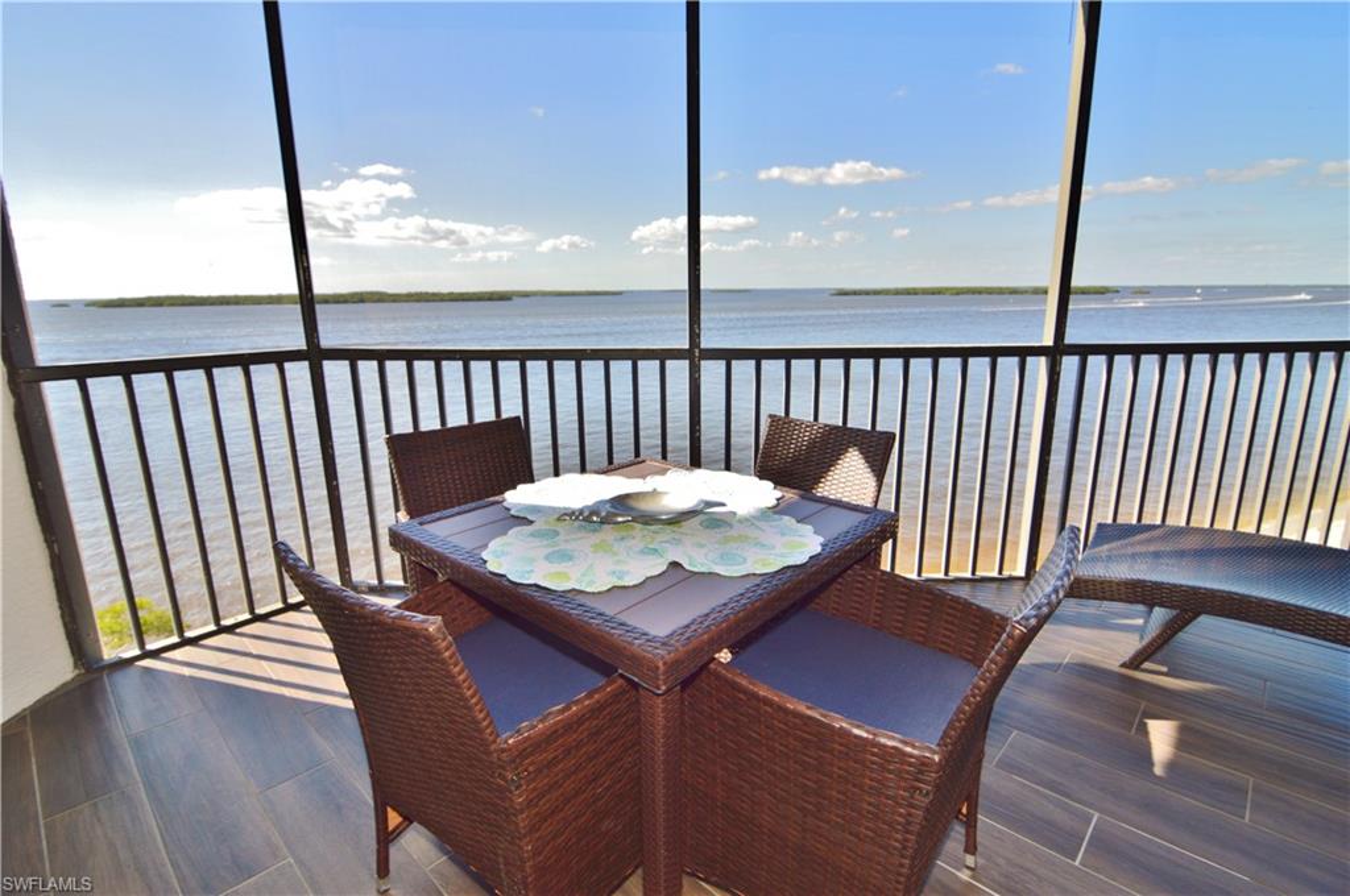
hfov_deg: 95.1
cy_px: 448
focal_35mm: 16
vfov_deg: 71.9
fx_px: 618
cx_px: 675
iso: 100
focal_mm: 11
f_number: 5.6
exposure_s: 1/125
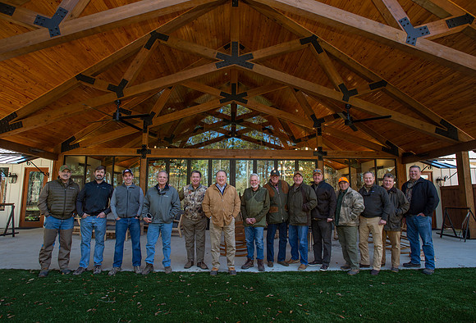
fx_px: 247
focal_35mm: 19
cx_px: 240
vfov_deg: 66.4
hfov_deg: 87.9
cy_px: 170
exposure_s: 1/200
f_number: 6.3
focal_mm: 17
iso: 400
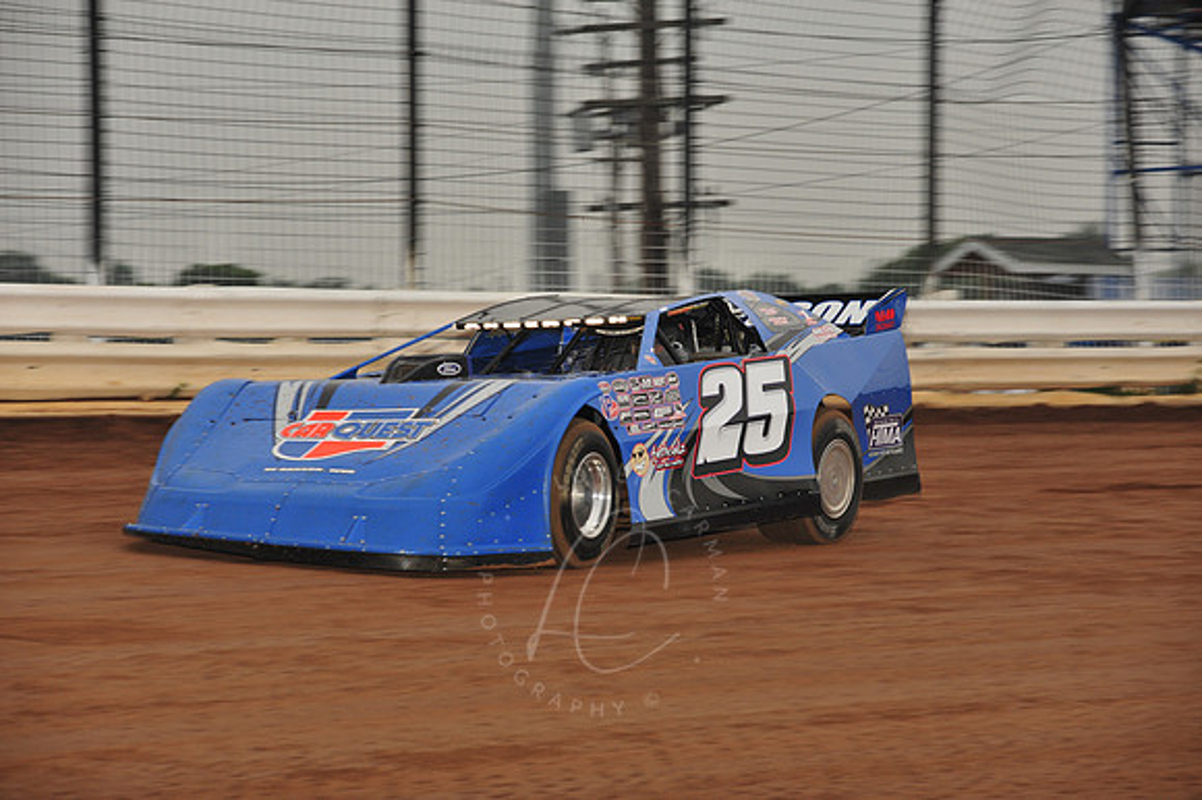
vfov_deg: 8.8
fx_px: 5172
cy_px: 400
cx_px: 601
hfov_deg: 13.3
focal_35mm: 155
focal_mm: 155
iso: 1000
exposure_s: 1/320
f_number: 8
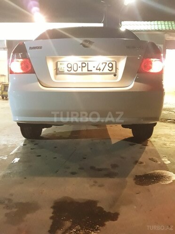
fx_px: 182
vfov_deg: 65.3
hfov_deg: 51.4
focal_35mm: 27
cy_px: 117
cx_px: 88
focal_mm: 3.71
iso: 640
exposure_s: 1/10
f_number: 1.7
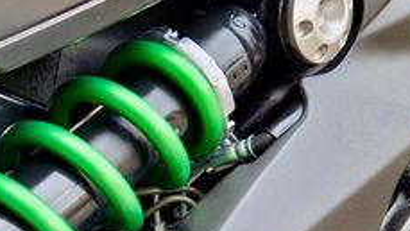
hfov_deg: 29.8
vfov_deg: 16.5
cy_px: 281
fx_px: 761
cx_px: 120
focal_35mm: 70
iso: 50
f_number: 1.8
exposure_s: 1/180
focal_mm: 5.4
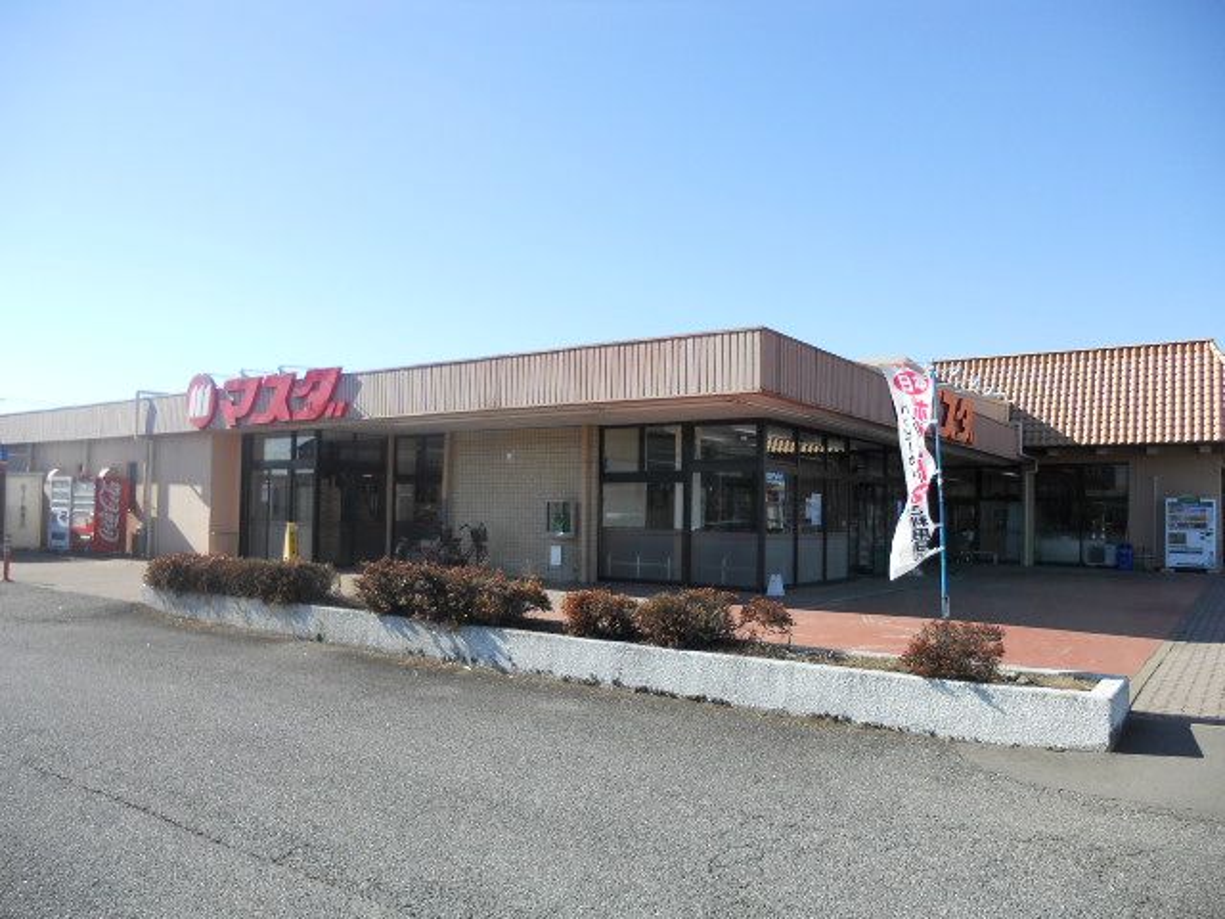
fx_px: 955
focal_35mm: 27
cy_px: 460
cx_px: 612
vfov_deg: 51.4
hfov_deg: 65.3
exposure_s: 1/500
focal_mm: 4.9
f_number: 3.2
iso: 80
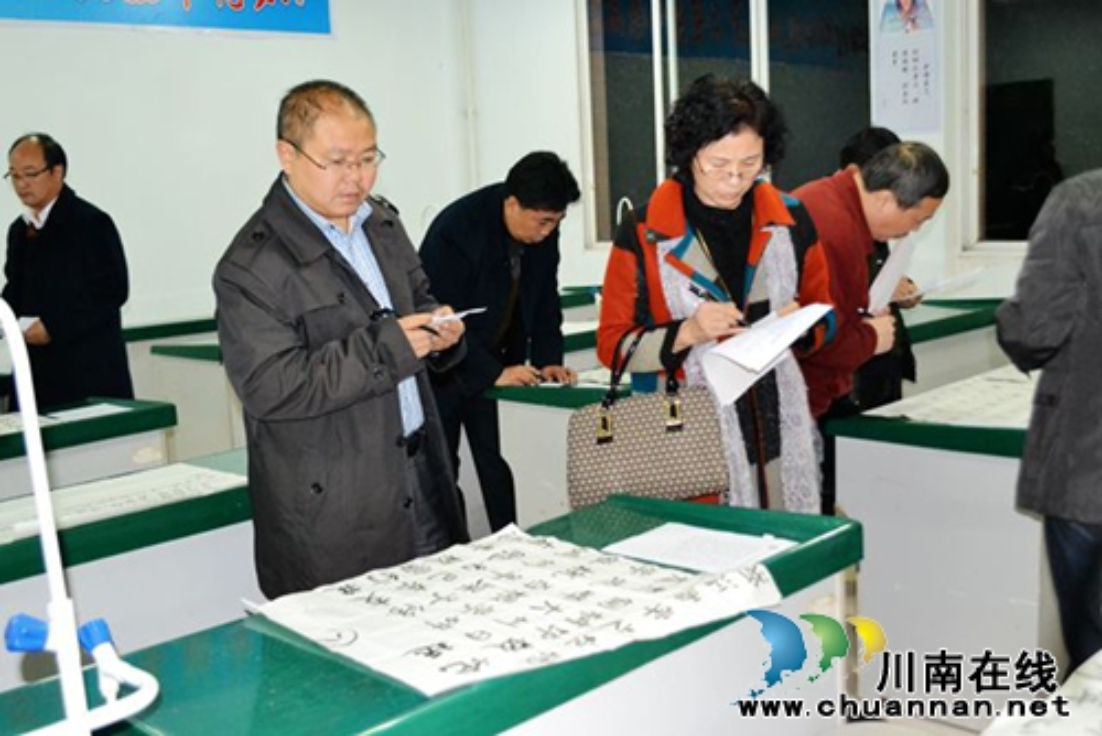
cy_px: 368
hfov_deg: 49.5
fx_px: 1194
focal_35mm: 39
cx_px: 551
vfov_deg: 34.3
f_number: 4.2
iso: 3200
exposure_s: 1/60
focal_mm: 26
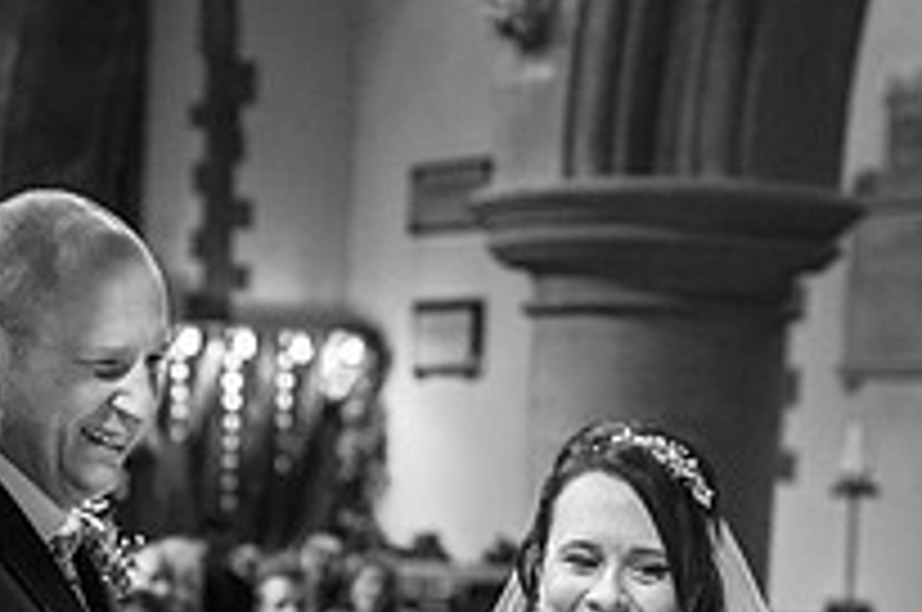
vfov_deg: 13.3
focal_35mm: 99
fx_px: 2532
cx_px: 103
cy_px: 778
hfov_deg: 20.3
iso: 2000
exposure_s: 1/100
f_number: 2.2
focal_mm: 35
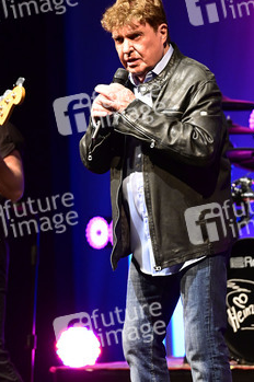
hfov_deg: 6.0
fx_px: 2428
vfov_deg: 9.0
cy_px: 164
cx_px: 141
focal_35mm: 229
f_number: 3.5
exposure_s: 1/125
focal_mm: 200
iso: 5000
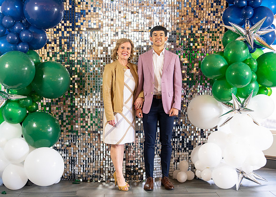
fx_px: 436
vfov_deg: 25.5
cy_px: 103
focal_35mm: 56
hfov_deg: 35.1
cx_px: 145
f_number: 1.2
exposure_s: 1/320
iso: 800
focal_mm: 50
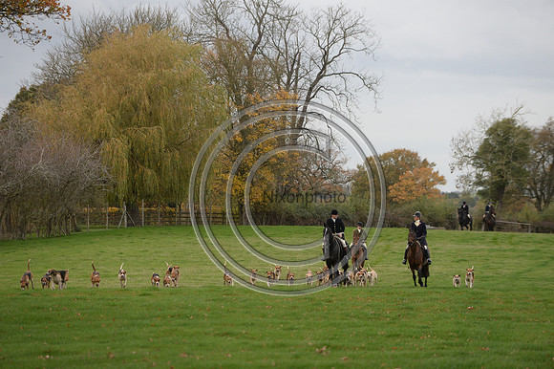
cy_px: 184
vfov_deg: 6.9
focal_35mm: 200
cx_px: 277
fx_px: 3076
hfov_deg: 10.3
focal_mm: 200
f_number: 4.5
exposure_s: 1/1000
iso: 1250
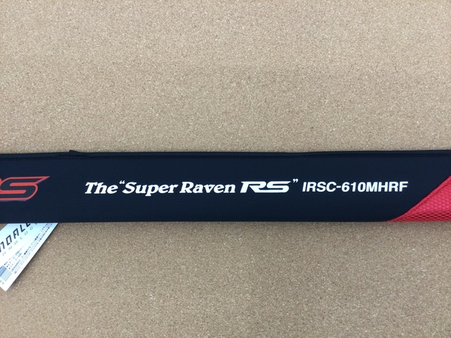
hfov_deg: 58.4
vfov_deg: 45.4
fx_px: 404
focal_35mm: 31
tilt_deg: -81.8
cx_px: 226
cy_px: 169
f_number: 2.4
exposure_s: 1/30
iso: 50
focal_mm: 3.3
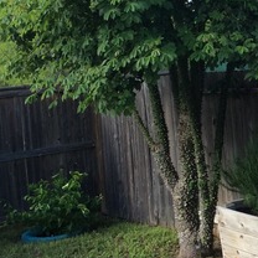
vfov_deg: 19.9
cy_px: 136
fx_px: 734
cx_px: 228
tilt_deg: -5.2
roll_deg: +5.0
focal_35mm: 87
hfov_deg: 19.6
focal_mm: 3.3
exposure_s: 1/338
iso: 32
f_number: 2.4
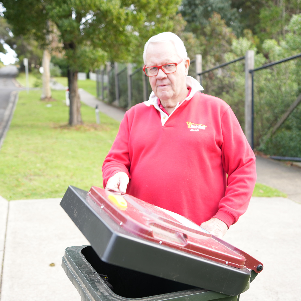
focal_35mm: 43
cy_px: 169
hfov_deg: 39.2
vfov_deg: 39.1
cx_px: 151
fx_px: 423
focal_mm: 30
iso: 100
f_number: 2.8
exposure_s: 1/100
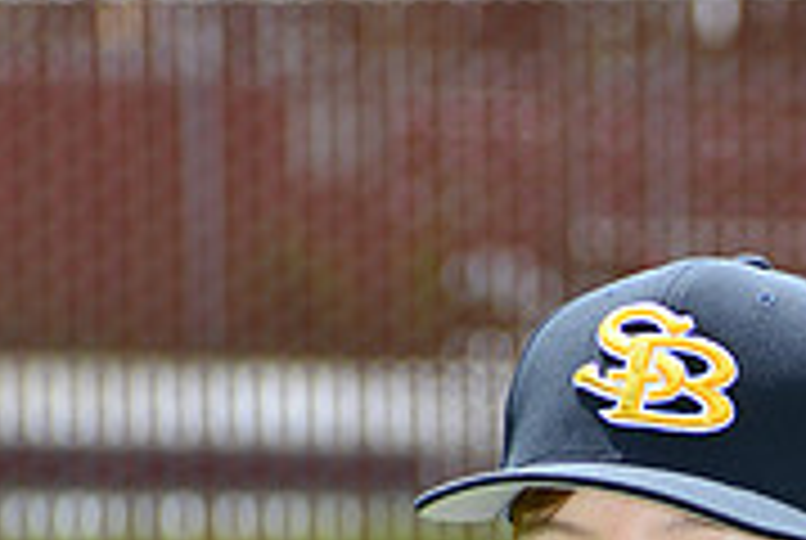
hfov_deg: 4.4
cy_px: 994
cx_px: 781
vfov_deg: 2.9
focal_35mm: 469
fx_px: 10518
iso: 200
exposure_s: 1/200
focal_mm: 145
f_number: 8
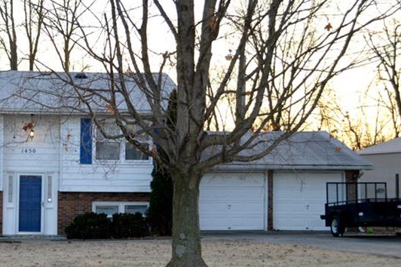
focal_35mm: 75
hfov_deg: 26.0
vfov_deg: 18.2
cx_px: 32
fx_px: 835
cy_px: 142
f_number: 4.2
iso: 125
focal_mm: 26
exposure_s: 1/125
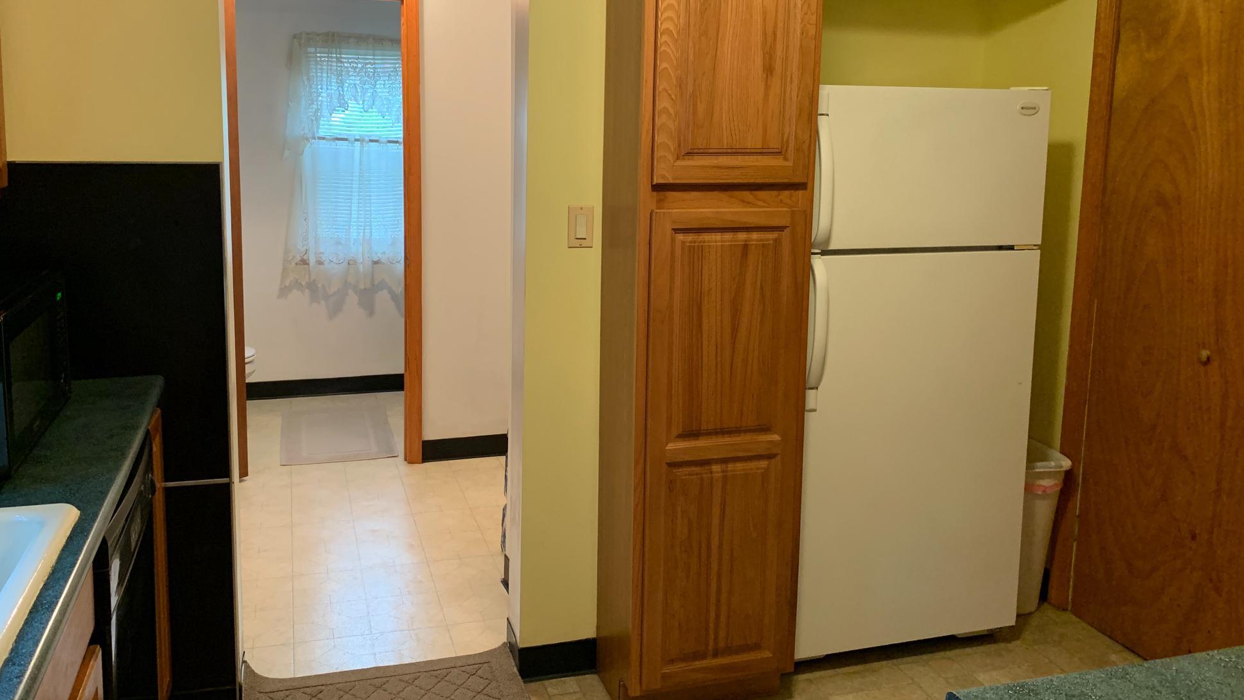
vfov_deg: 38.8
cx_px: 586
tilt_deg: -9.1
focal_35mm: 30
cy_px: 277
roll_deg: -0.9
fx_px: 990
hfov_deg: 64.3
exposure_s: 1/60
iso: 250
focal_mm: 4.25
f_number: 1.8
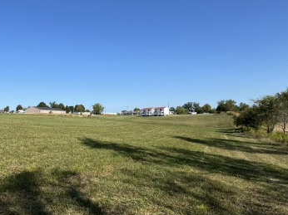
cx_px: 78
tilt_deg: +2.6
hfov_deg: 62.2
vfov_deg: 51.3
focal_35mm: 27
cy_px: 107
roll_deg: +0.0
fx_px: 224
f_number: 2.2
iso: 50
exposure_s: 1/2208
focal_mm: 2.22
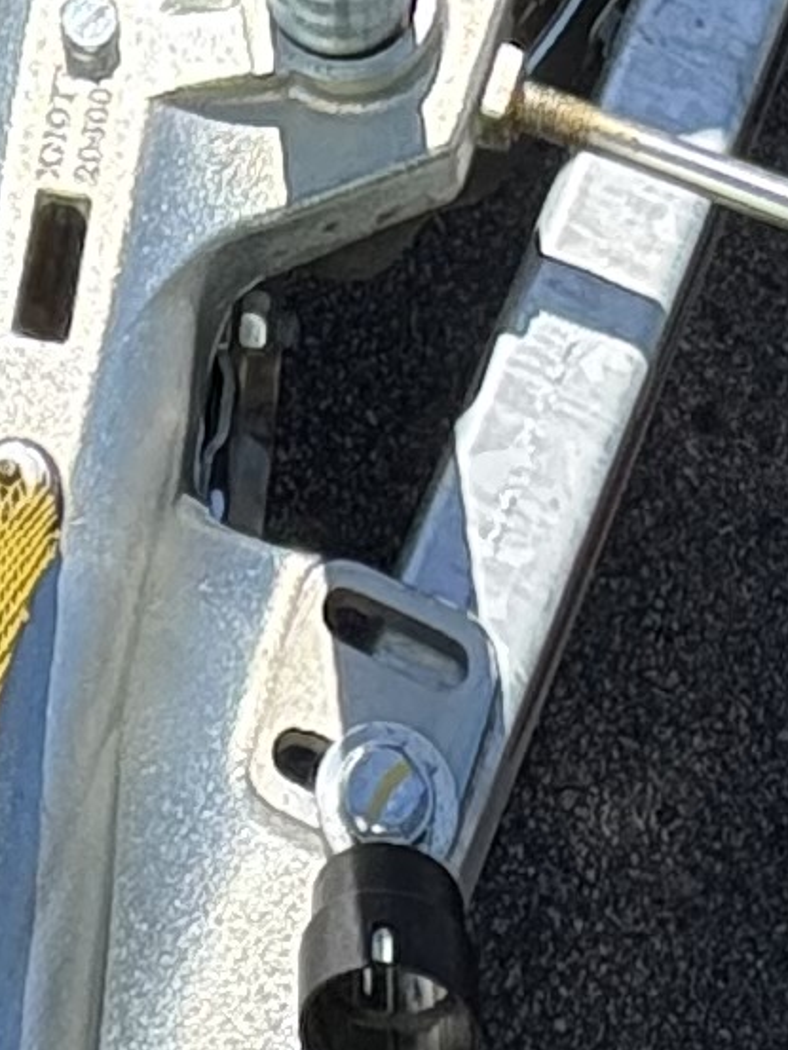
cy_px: -1132
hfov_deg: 14.2
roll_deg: +7.4
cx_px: -53
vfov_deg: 15.1
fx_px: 3095
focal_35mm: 102
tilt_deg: -43.6
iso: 64
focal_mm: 2.22
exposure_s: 1/1110
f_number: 2.2
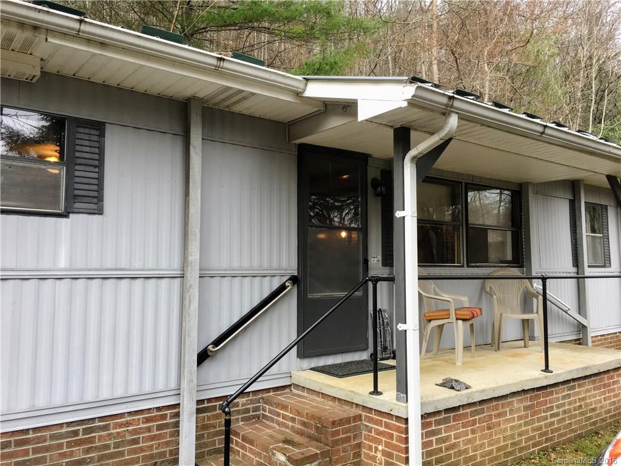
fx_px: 520
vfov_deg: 48.2
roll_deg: -0.1
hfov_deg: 61.7
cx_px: 310
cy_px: 233
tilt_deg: +5.4
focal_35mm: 29
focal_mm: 4.15
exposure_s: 1/120
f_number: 2.2
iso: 32
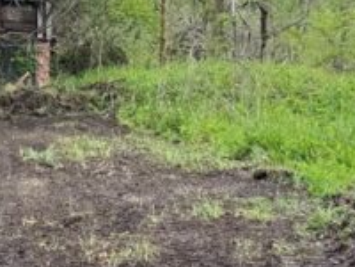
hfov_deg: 20.3
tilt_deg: -2.8
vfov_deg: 15.4
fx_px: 985
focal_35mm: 96
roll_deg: +1.5
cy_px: 77
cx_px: 108
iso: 80
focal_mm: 6.76
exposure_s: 1/1059
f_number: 1.78
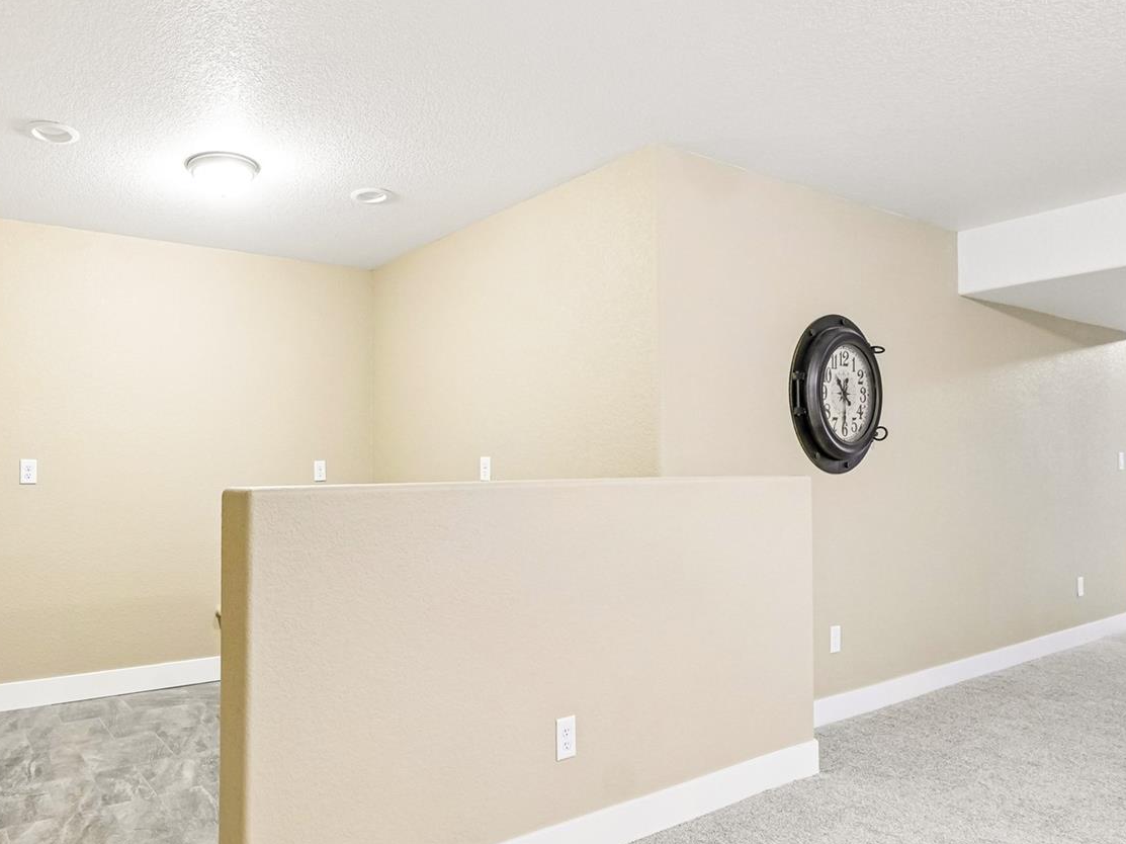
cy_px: 503
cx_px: 385
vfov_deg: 62.9
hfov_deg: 76.8
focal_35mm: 21
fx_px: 683
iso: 800
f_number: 8
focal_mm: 10
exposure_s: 1/3.33
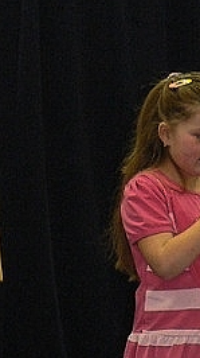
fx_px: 2781
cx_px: 277
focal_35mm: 294
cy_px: 308
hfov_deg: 4.1
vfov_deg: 7.3
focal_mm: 18.6
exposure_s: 1/30
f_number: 3.2
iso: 200
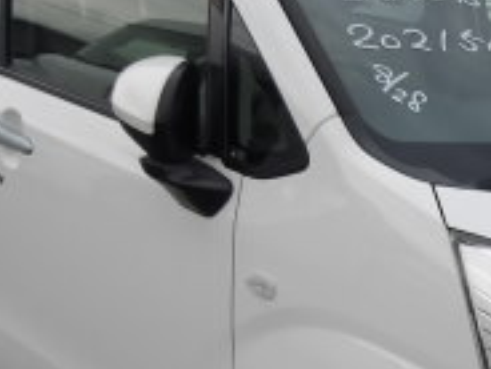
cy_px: 350
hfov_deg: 20.2
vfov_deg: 15.5
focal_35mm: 94
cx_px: 491
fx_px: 1333
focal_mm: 4.9
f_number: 10.4
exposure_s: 1/60
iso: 121
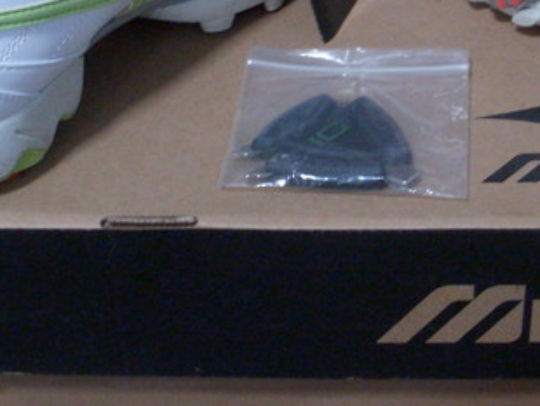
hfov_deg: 20.8
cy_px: 71
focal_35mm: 94
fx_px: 1468
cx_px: 340
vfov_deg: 15.6
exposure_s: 1/3
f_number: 3.3
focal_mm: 6.3
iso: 400
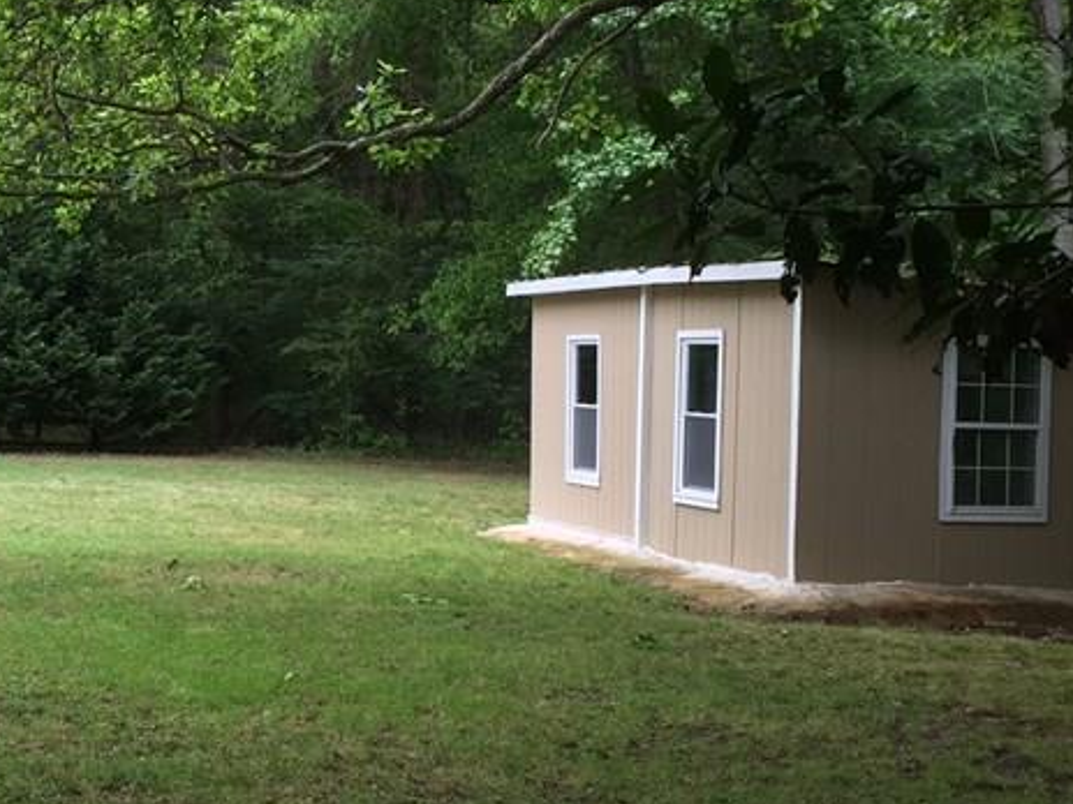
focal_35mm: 64
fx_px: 1984
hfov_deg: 29.6
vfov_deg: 22.9
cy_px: 372
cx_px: 229
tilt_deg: -1.3
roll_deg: -1.9
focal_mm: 4.15
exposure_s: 1/120
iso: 32
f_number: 2.2
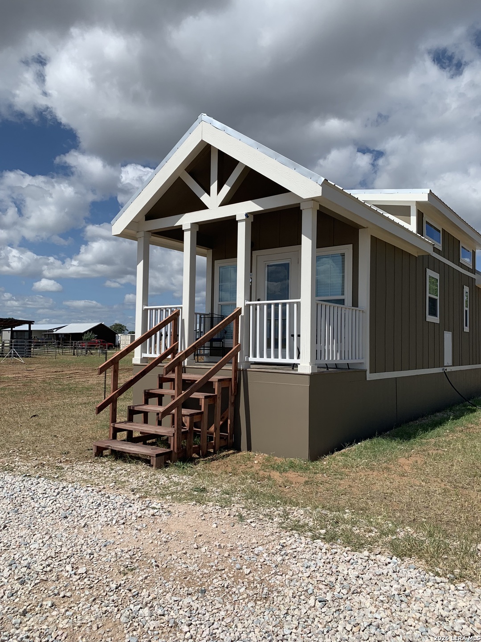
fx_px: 482
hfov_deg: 53.1
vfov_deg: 67.3
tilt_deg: +4.0
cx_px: 240
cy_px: 321
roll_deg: -1.0
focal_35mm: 26
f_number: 1.8
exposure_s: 1/4902
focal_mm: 4.25
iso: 25
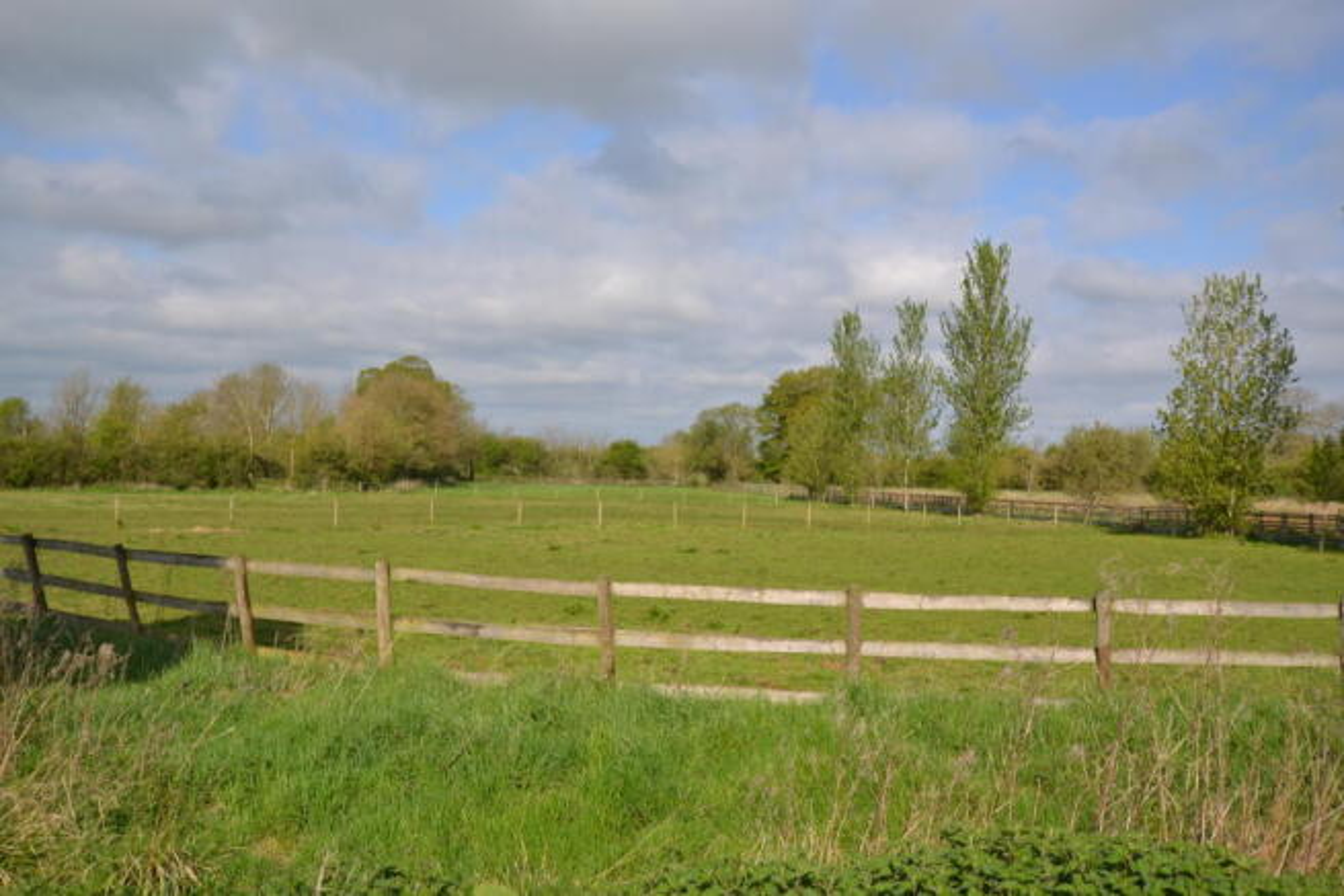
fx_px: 1232
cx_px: 672
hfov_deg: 57.2
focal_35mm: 33
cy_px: 448
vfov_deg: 40.0
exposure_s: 1/250
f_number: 8
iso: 100
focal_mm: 22
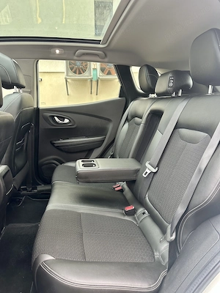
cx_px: 110
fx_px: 203
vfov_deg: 71.6
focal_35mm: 24
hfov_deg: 56.8
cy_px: 146
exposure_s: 1/121
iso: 160
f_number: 1.78
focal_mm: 6.86
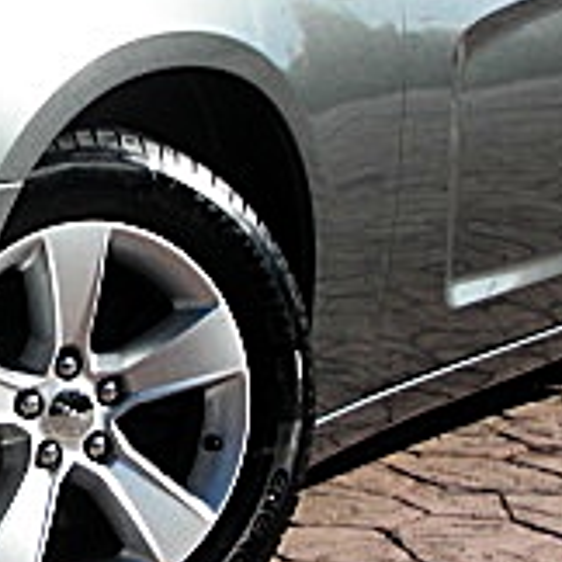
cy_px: 219
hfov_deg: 13.4
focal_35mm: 126
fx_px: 2314
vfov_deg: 13.8
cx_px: -135
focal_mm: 6.3
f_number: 7.9
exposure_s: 1/160
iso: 50
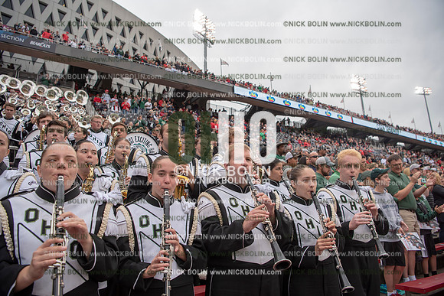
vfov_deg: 53.2
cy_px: 148
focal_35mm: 24
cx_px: 222
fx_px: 296
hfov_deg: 73.7
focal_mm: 24
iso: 250
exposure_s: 1/800
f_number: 3.5
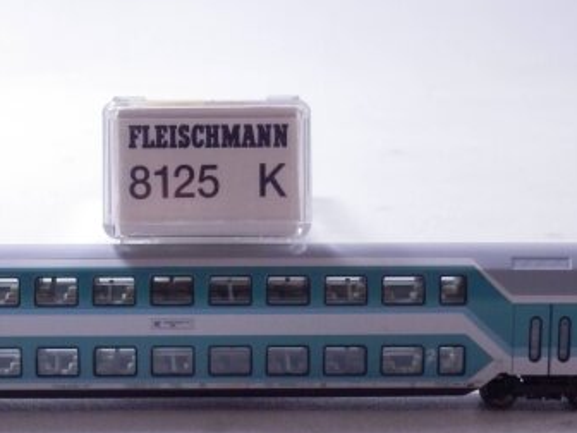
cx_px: 196
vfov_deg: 12.5
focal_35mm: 118
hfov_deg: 16.7
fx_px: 1967
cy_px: 261
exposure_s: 1/160
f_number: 4.4
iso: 640
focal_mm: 11.9
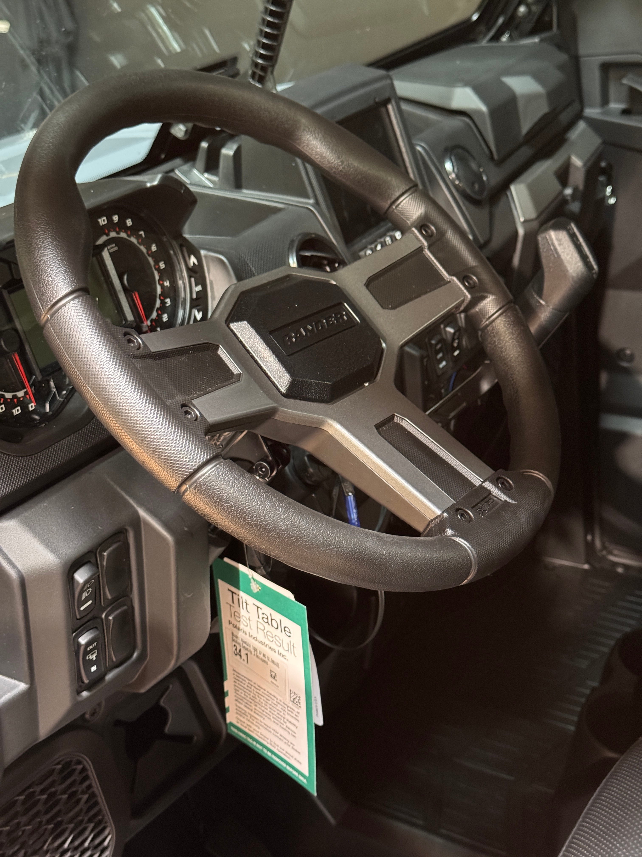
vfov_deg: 39.7
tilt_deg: -27.9
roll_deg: +3.8
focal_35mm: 48
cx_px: 321
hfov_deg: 30.3
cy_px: 428
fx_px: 1187
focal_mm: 6.76
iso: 800
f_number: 1.78
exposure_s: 1/30
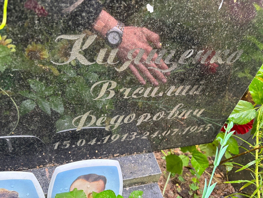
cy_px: 99
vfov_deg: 53.1
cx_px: 132
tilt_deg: -38.0
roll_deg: -12.9
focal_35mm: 26
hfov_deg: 67.3
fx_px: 198
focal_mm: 5.96
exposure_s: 1/60
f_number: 1.6
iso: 320
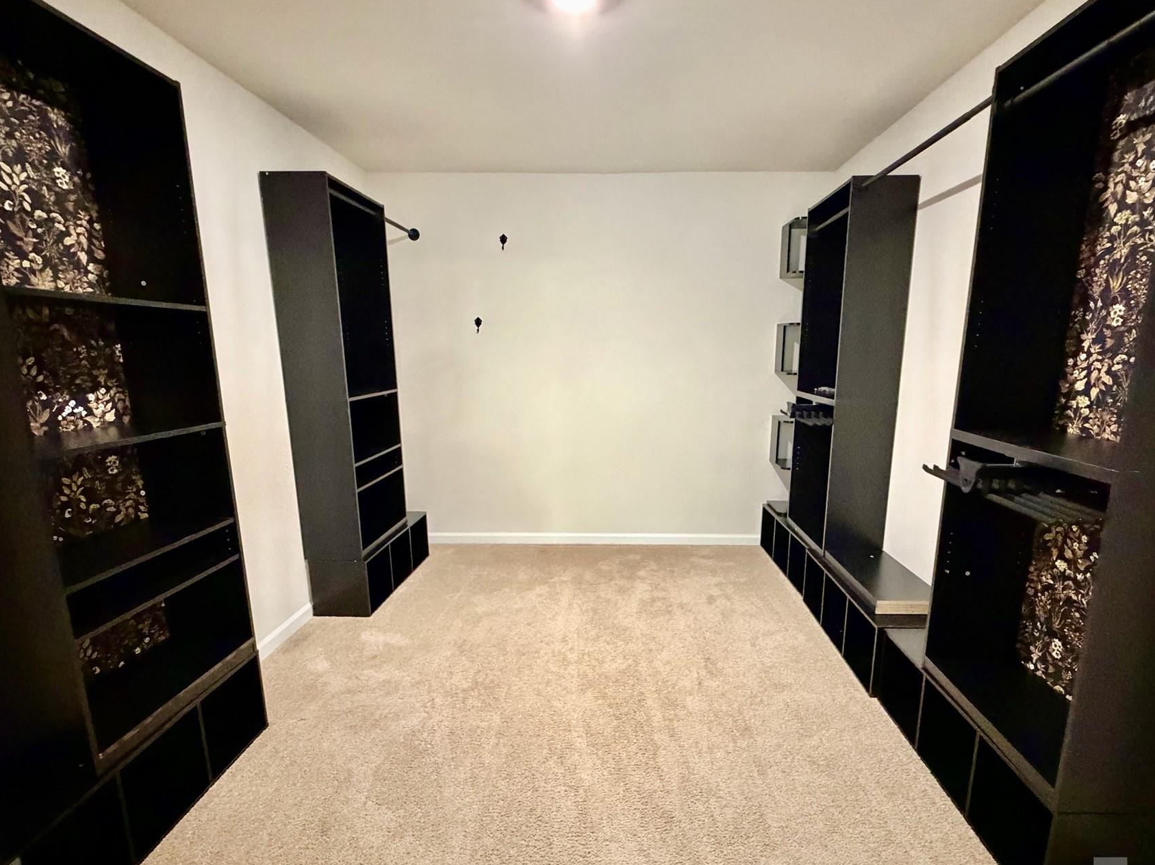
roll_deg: -1.1
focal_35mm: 17
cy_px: 466
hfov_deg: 91.0
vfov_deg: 74.6
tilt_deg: -11.7
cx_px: 611
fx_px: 567
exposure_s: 1/30
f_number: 2.2
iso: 1600
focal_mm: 2.22
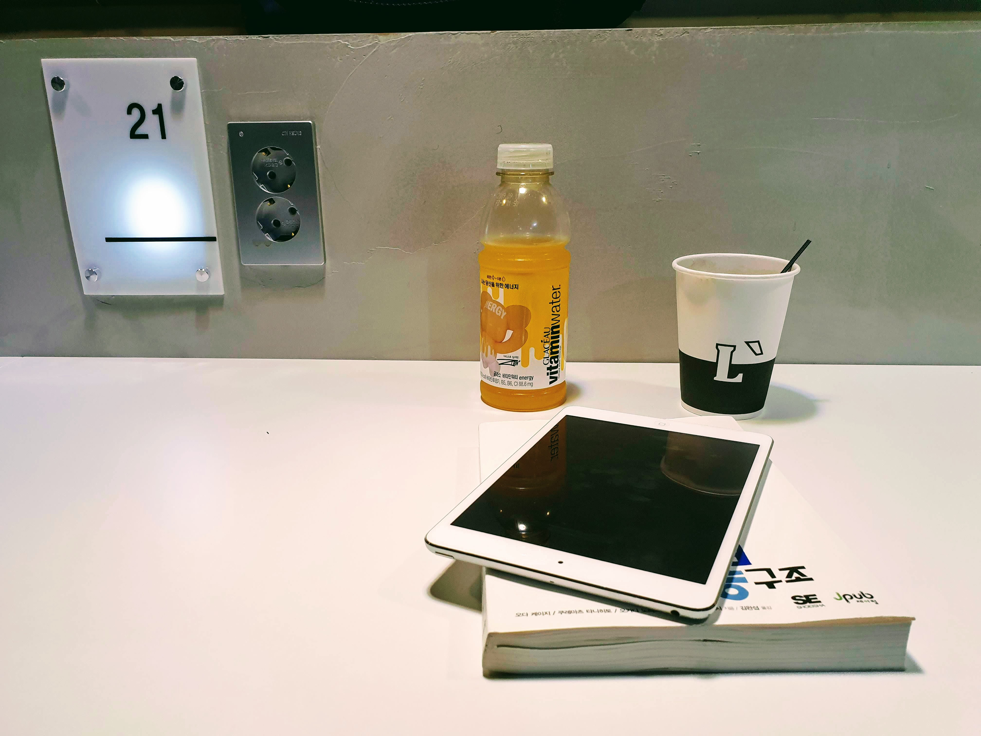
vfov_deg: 53.1
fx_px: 737
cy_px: 368
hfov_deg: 67.3
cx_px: 490
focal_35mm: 26
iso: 200
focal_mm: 4.32
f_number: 2.4
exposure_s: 1/120
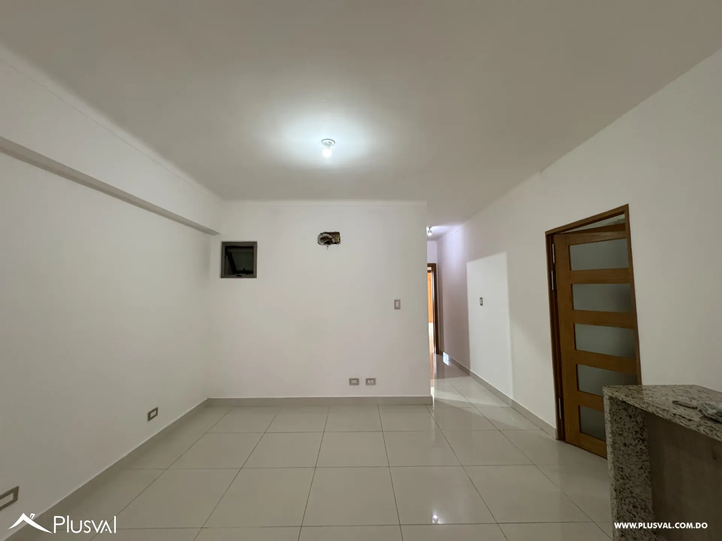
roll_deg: +0.1
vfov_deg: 85.7
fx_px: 292
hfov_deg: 102.1
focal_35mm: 14
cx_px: 361
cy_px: 270
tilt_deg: +4.2
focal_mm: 2.22
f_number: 2.2
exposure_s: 1/120
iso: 320
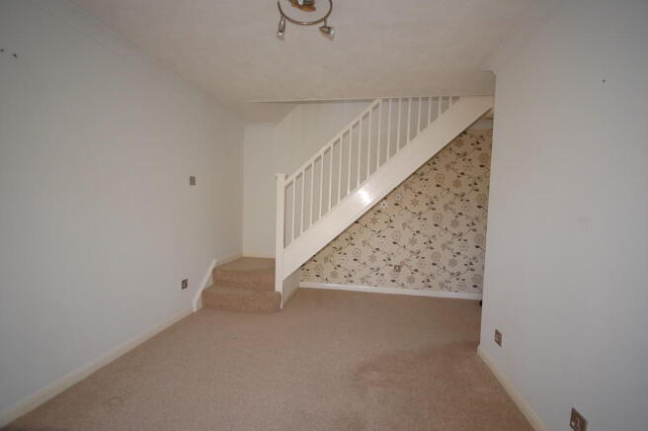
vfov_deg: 77.2
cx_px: 324
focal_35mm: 15
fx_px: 270
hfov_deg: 100.4
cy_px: 216
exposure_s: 1/60
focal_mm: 10
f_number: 4
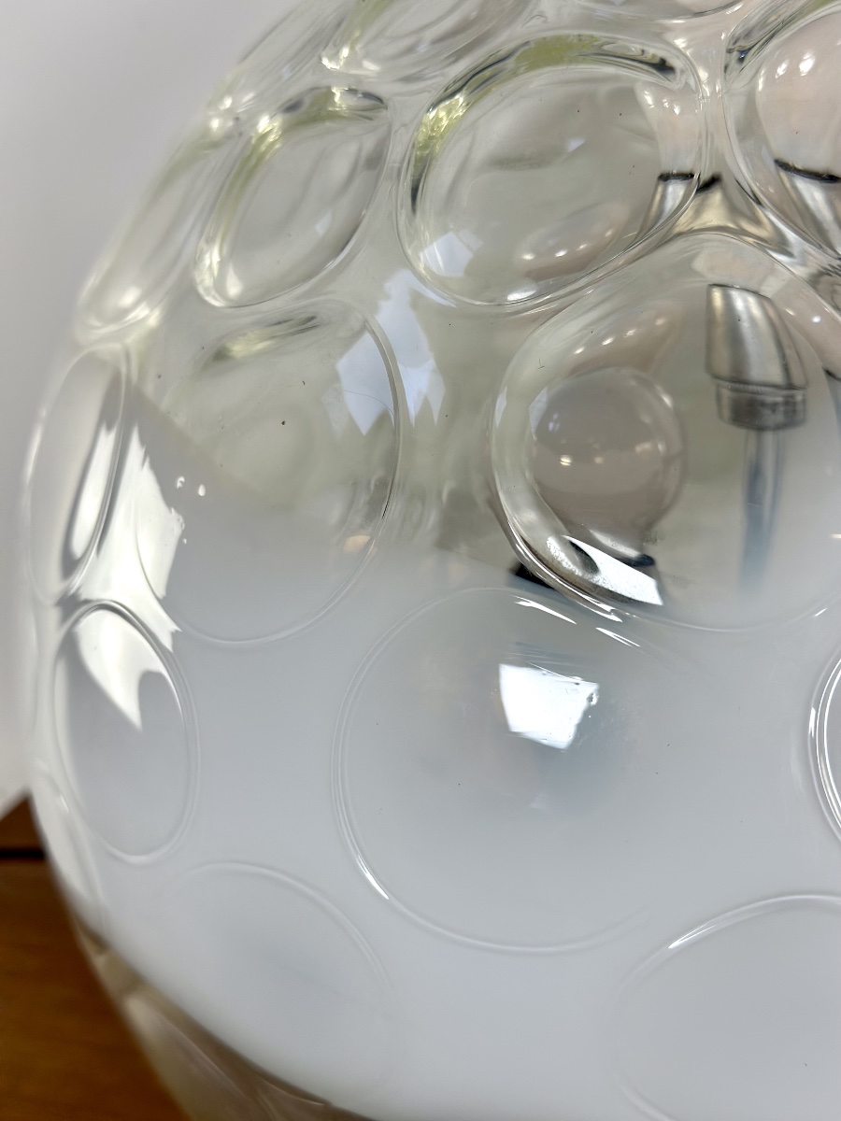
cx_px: 420
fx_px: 1555
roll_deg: +2.7
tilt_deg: -19.0
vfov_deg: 39.7
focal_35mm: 48
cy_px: 560
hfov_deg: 30.3
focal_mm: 6.86
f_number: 1.78
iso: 80
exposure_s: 1/341
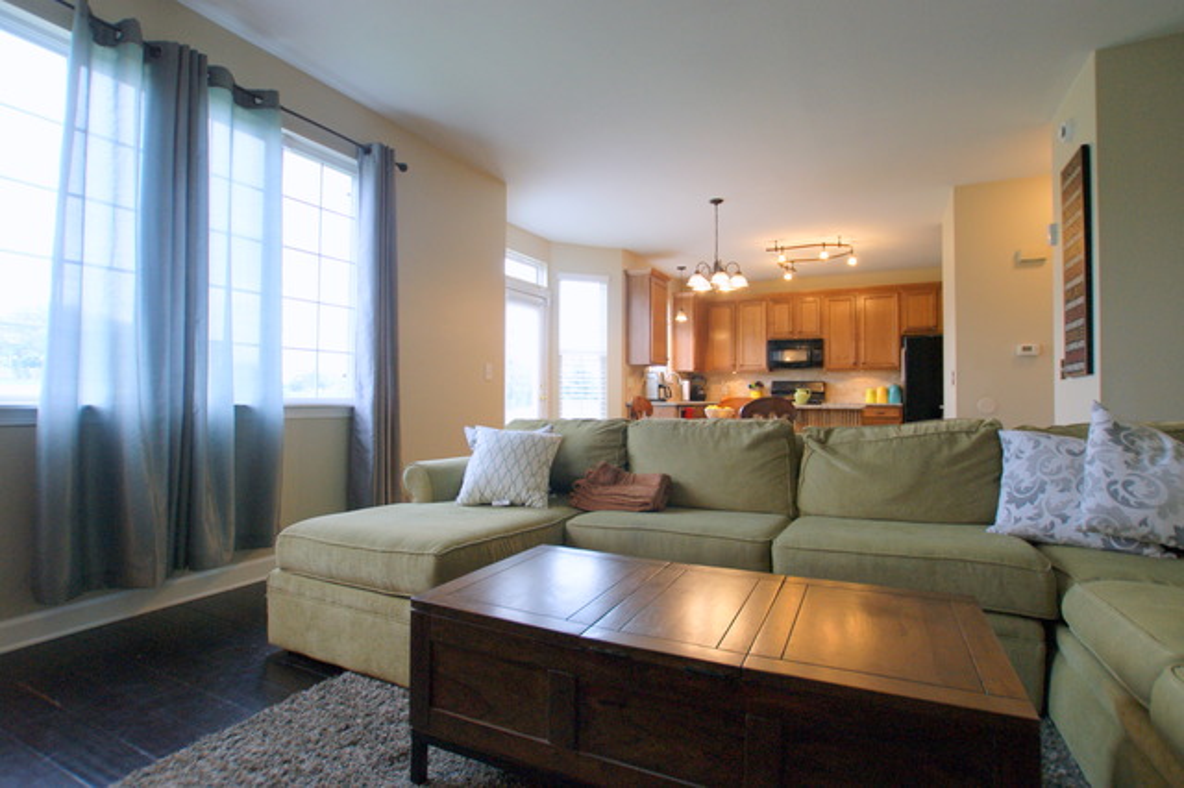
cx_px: 592
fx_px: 542
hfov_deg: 95.0
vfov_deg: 72.0
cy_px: 394
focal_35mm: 16
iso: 320
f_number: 4.5
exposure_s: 1/30
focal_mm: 11
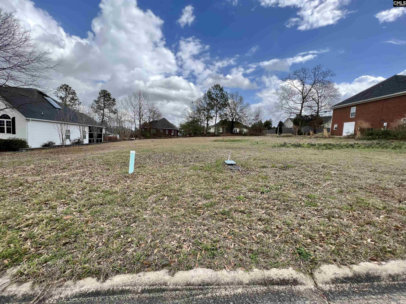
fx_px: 152
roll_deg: -3.0
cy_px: 152
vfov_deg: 89.9
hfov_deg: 106.2
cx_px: 203
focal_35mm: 13
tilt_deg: -6.0
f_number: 1.8
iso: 32
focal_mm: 1.57
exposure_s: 1/1024
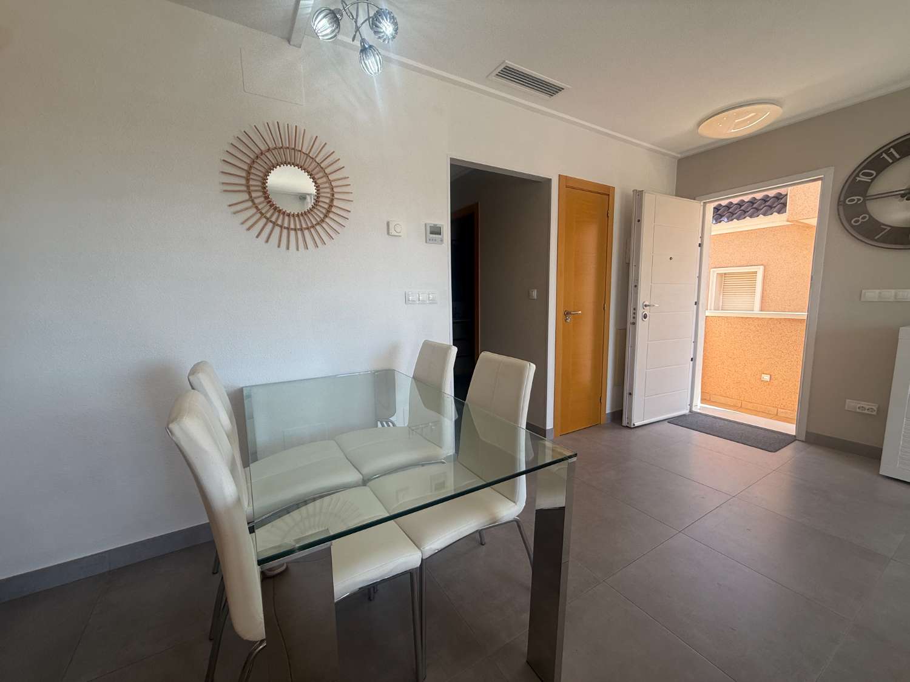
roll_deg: +0.0
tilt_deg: -6.8
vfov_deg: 85.7
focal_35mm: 14
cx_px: 455
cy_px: 341
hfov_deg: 102.1
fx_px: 368
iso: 50
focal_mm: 2.22
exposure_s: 1/171
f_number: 2.2
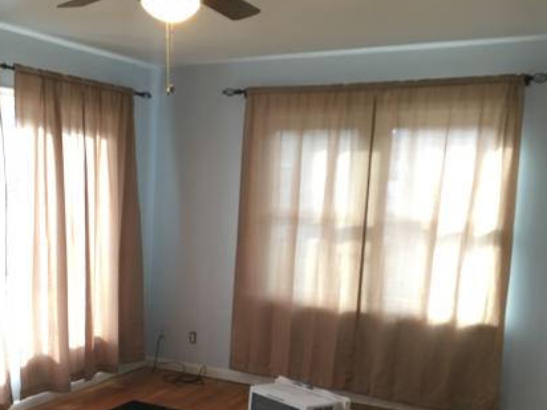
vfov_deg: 31.6
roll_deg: -0.9
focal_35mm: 45
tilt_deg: -11.8
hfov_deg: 41.7
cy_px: 309
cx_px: 196
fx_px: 711
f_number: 2.2
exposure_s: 1/30
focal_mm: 4.15
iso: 80
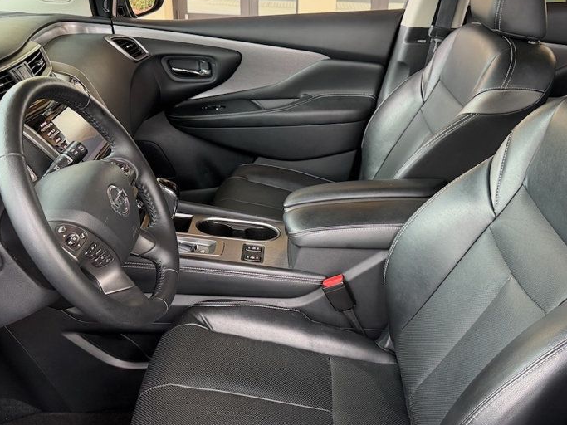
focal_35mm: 36
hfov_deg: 51.3
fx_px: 590
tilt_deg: -25.7
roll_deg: -3.6
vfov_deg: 39.6
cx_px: 315
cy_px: 241
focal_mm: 6.76
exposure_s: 1/116
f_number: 1.78
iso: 200
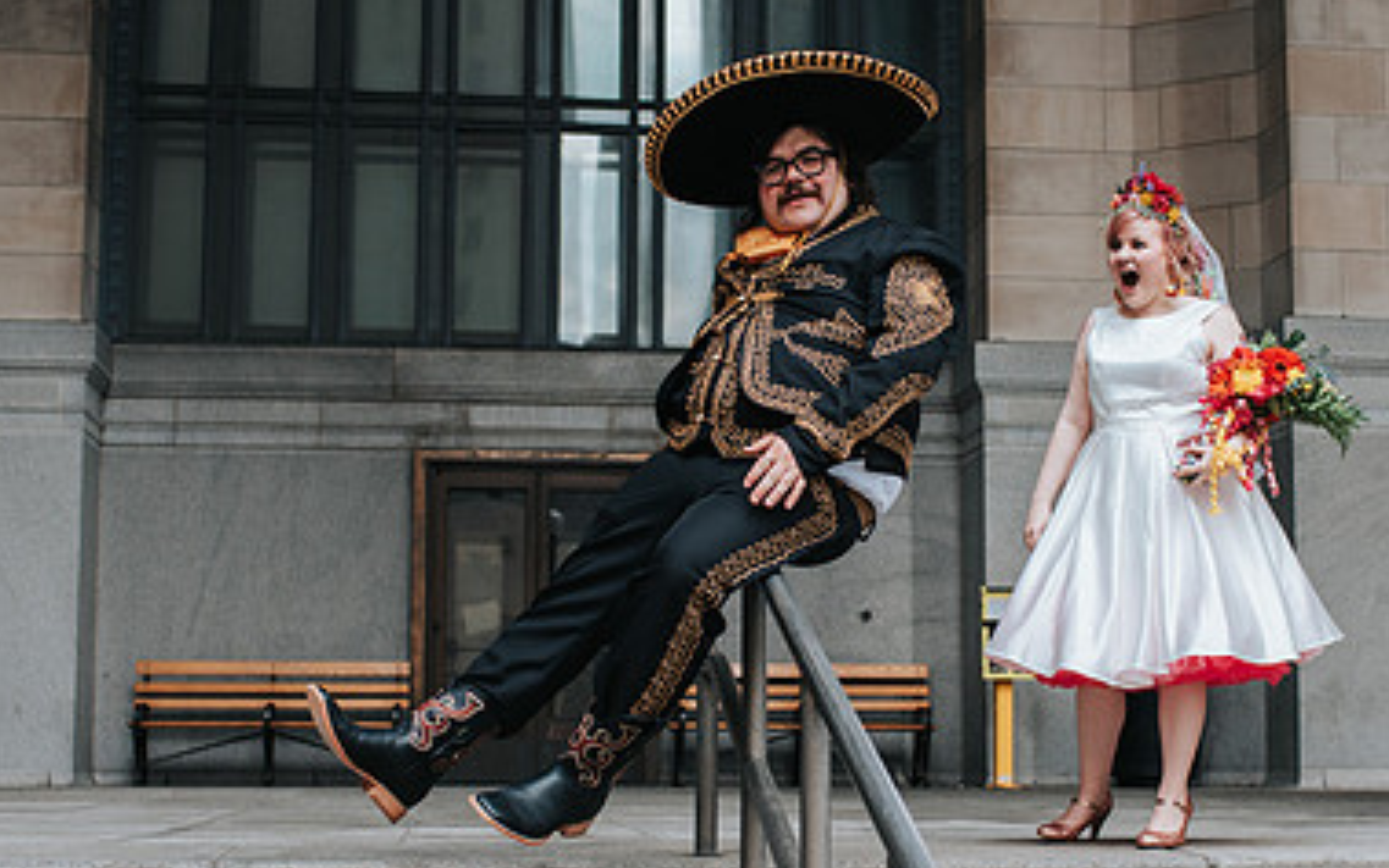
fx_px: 2423
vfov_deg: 20.3
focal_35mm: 64
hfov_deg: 32.0
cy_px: 515
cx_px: 773
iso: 400
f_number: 3.5
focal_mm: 35
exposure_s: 1/800
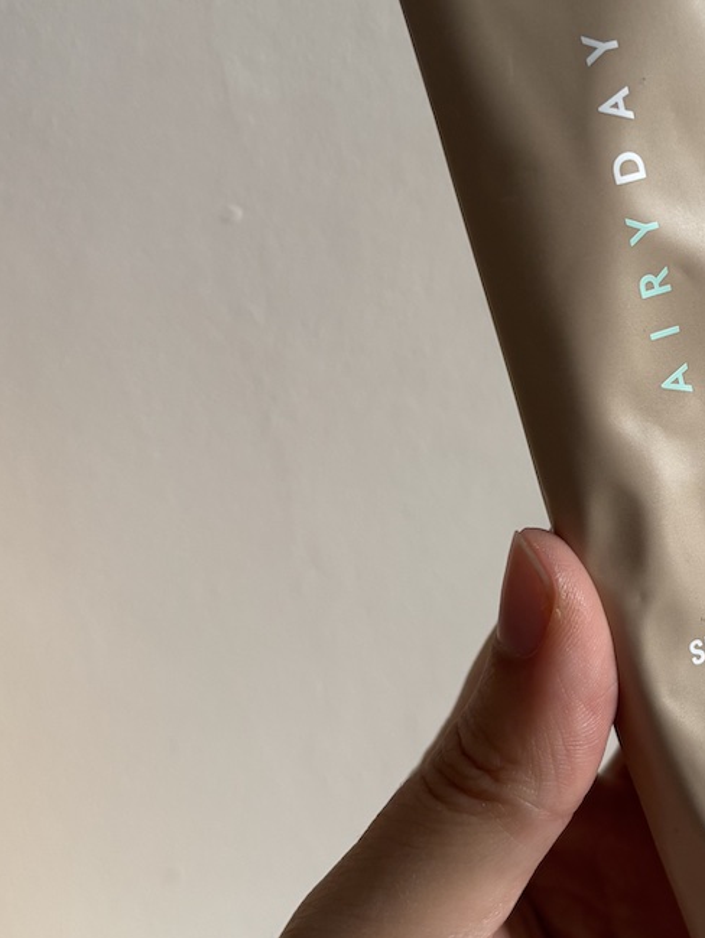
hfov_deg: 25.9
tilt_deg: -20.0
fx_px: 1465
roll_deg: +3.5
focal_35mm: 54
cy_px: 374
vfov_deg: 35.4
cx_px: 680
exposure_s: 1/66
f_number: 1.6
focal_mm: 5.96
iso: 125
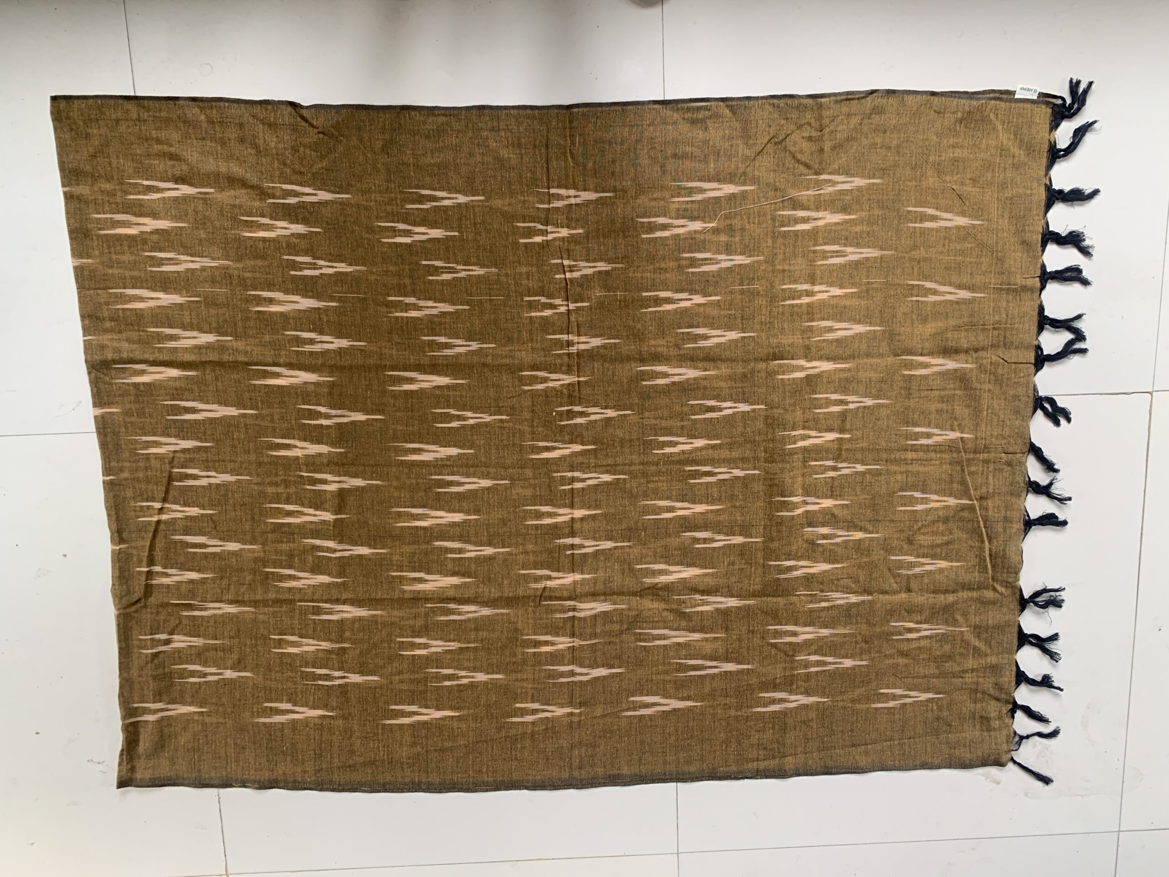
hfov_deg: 67.3
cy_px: 438
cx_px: 584
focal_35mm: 26
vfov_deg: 53.1
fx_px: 878
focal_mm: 4.25
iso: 100
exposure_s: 1/117
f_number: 1.8
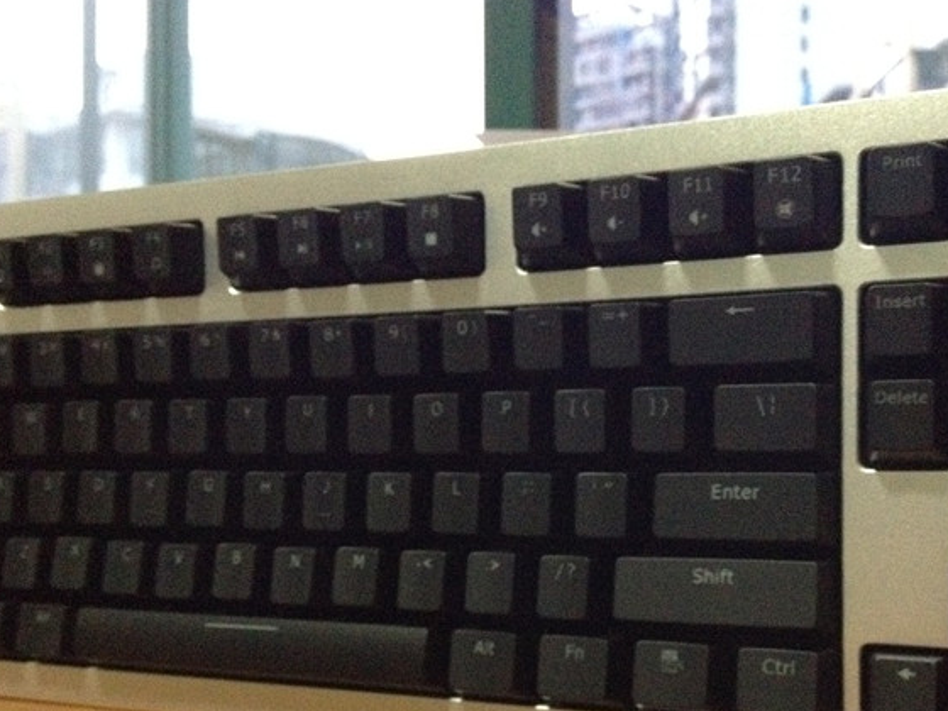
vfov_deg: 28.9
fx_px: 1369
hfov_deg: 38.1
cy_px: 488
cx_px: 533
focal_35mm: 50
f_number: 2.4
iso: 800
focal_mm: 4.28
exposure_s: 1/17
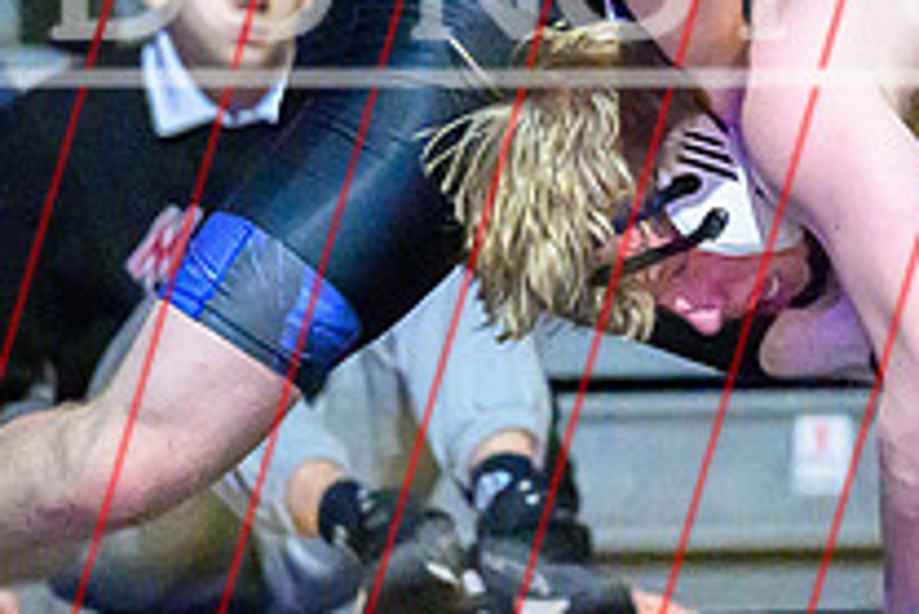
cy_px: -134
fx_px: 16732
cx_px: 666
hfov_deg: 3.1
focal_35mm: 655
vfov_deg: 2.1
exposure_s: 1/640
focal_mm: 185
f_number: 2.8
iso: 16000
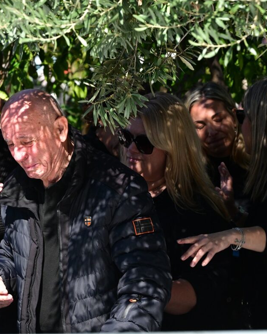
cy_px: 168
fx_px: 2350
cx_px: 60
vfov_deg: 8.1
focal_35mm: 238
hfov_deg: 6.5
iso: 2000
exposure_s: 1/2000
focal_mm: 165
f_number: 8
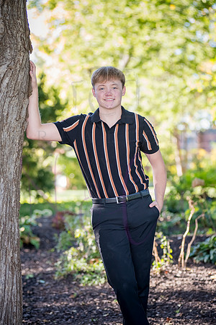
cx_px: 108
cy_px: 162
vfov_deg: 19.5
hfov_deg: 13.0
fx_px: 945
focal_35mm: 105
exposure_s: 1/400
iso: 800
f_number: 3.5
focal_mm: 105
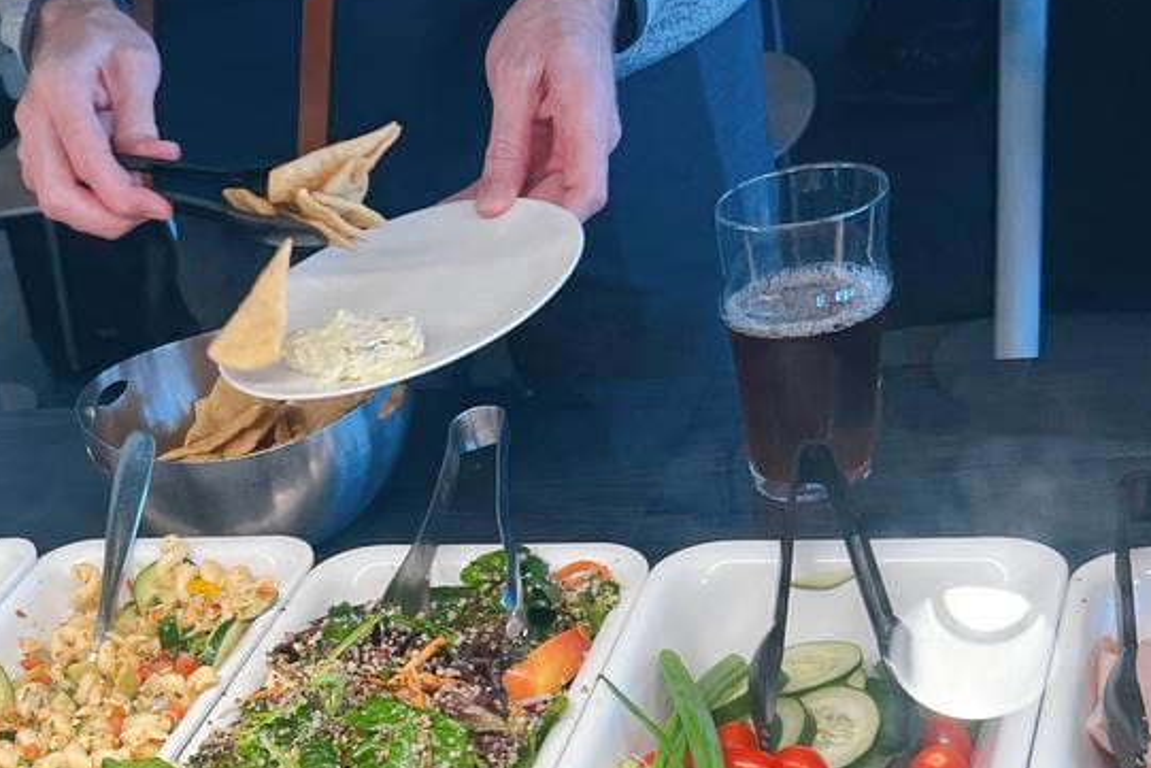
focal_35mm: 60
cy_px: 857
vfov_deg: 21.4
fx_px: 1919
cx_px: -68
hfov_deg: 30.4
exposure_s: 1/120
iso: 50
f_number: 1.5
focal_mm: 5.7
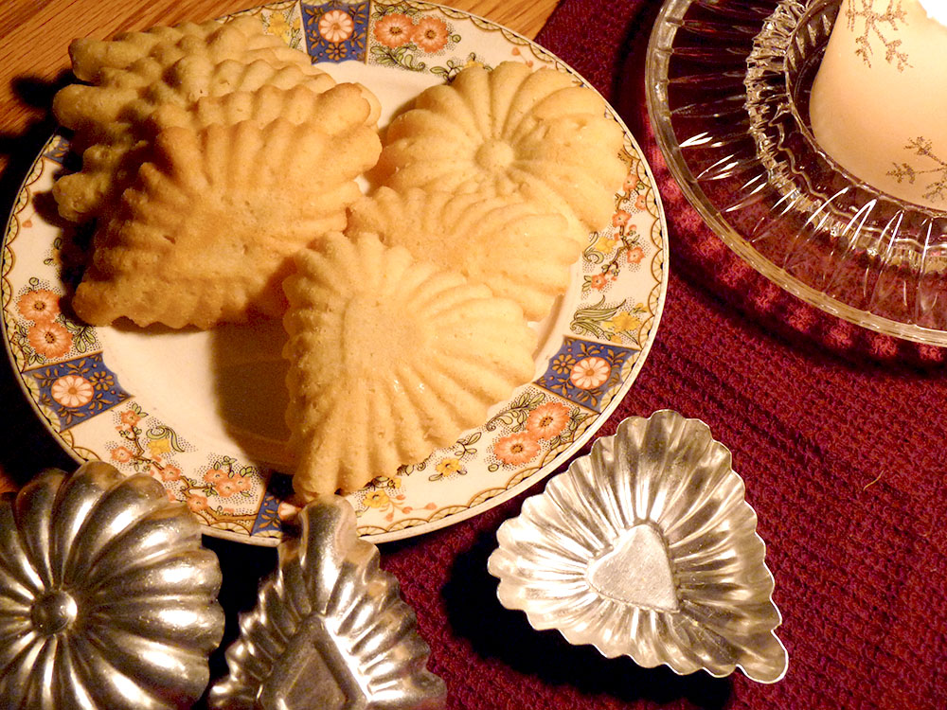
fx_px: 1368
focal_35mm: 50
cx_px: 474
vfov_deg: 29.1
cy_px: 355
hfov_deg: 38.2
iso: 400
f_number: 3.2
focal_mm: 9
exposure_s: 1/30
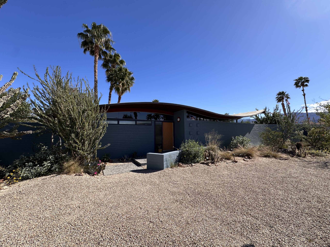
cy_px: 124
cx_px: 165
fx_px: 133
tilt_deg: +4.7
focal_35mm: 14
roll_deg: +0.3
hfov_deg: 102.1
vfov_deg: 85.7
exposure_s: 1/1511
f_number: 2.2
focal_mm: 2.22
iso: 50
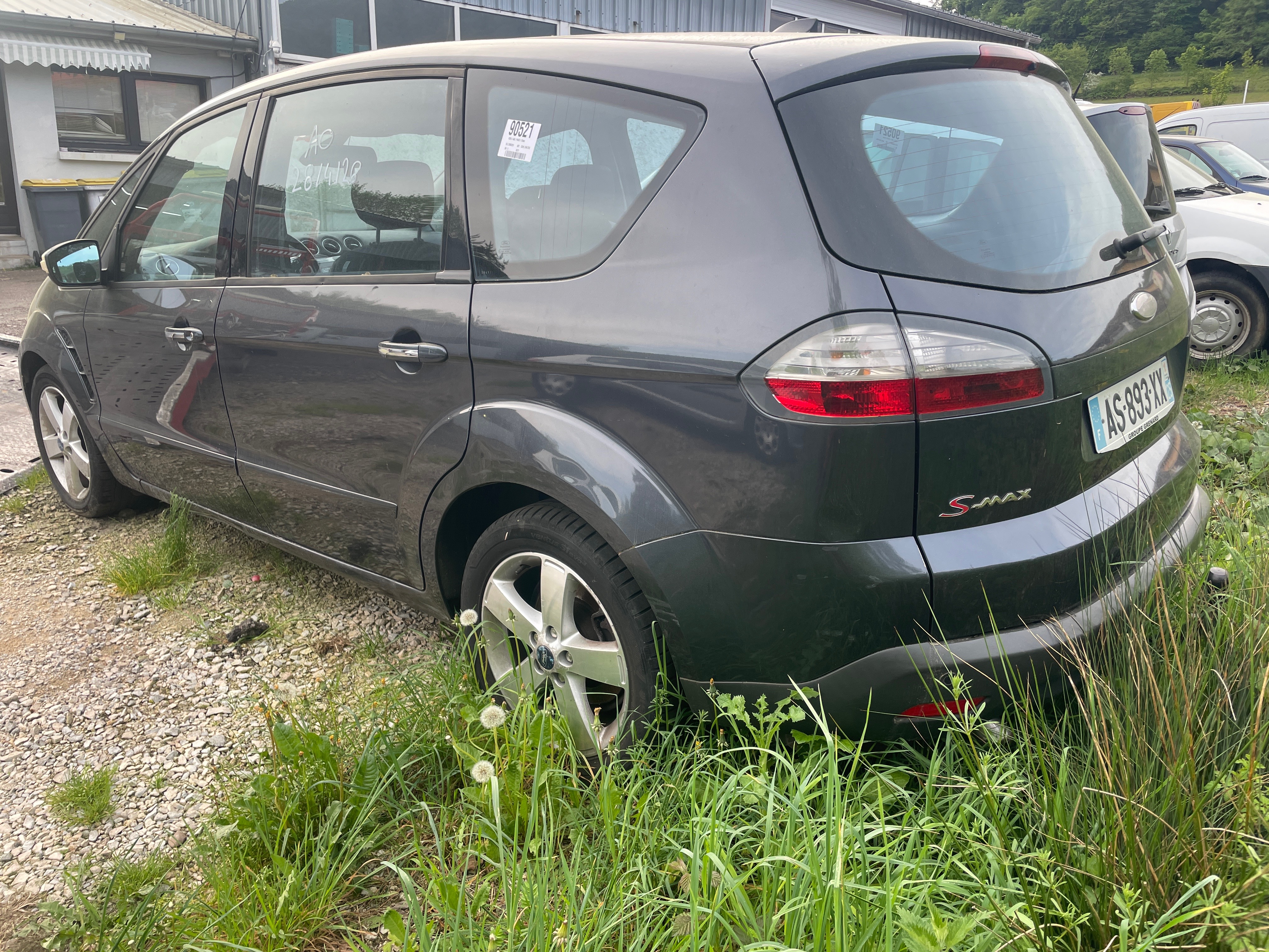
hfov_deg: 67.3
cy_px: 476
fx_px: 953
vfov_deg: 53.1
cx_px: 634
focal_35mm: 26
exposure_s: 1/231
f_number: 1.6
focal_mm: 4.2
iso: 32
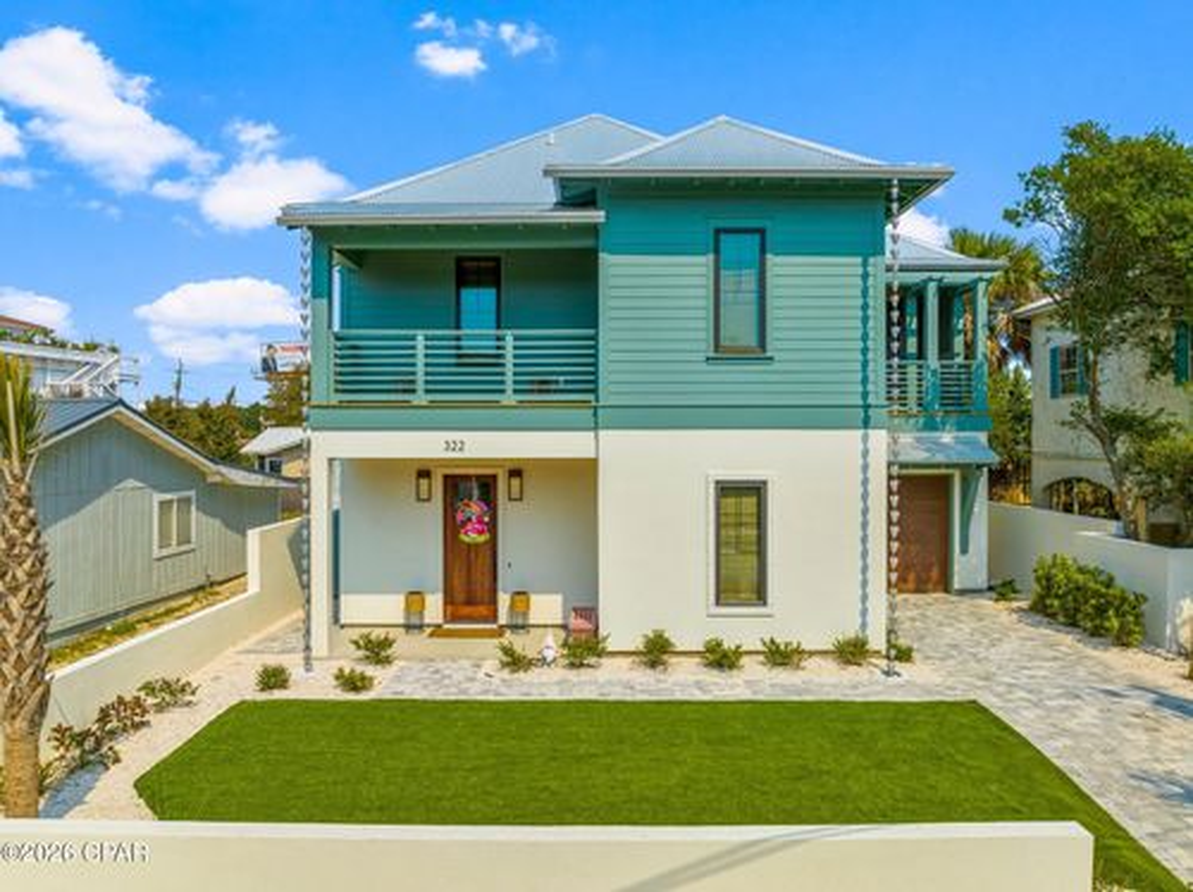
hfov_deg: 71.6
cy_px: 446
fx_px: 826
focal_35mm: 24
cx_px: 596
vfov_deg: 56.7
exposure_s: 1/1250
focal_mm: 12.29
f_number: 3.5
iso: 100
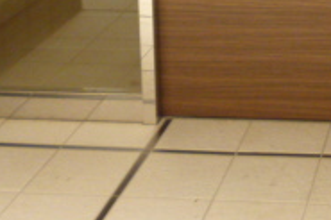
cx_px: 369
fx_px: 928
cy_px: -195
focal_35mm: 101
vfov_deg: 12.2
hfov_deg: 19.3
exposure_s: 1/60
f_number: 3.1
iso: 320
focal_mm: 5
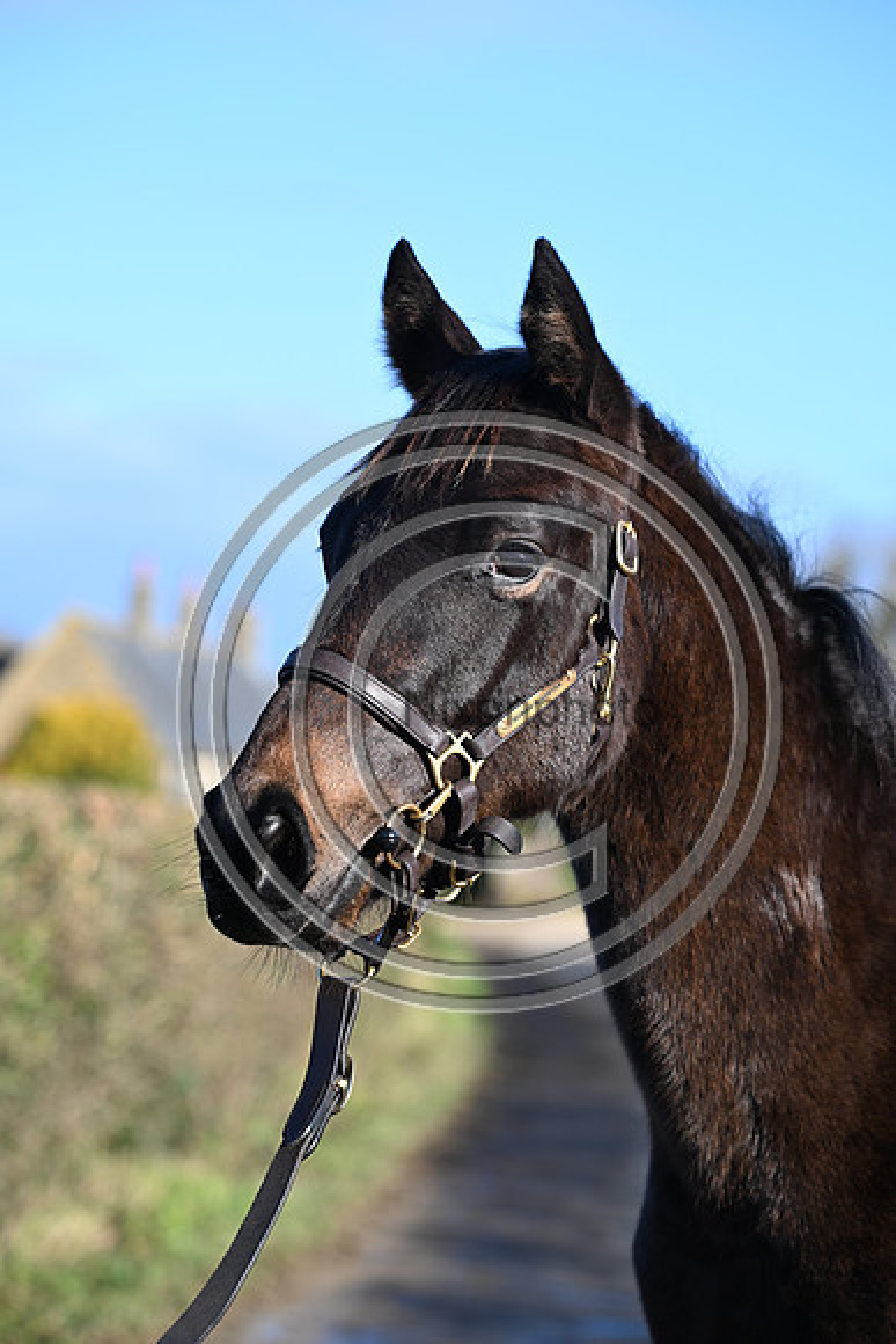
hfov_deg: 13.0
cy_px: 672
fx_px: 3917
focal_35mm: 105
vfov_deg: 19.5
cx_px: 448
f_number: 4.5
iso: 220
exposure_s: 1/1000
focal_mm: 105
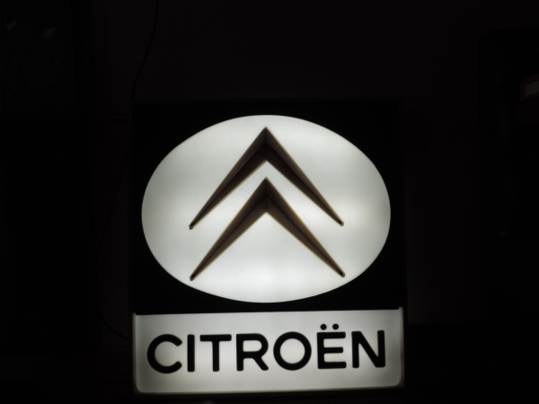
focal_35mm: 24
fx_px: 374
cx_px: 270
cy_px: 202
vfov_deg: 56.8
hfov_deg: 71.6
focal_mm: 4.3
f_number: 3
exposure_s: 1/100
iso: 80
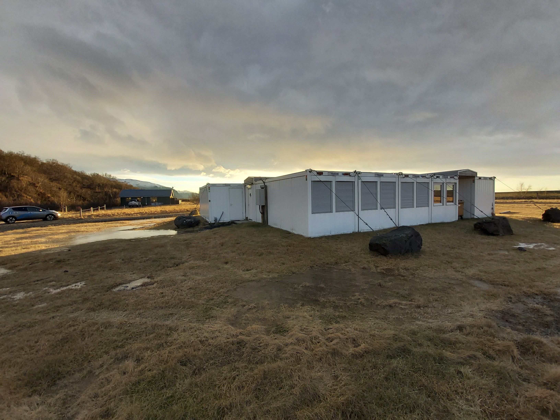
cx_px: 280
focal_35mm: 12
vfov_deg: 94.5
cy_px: 210
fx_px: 194
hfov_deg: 110.5
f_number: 2.2
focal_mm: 1.42
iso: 40
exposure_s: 1/302
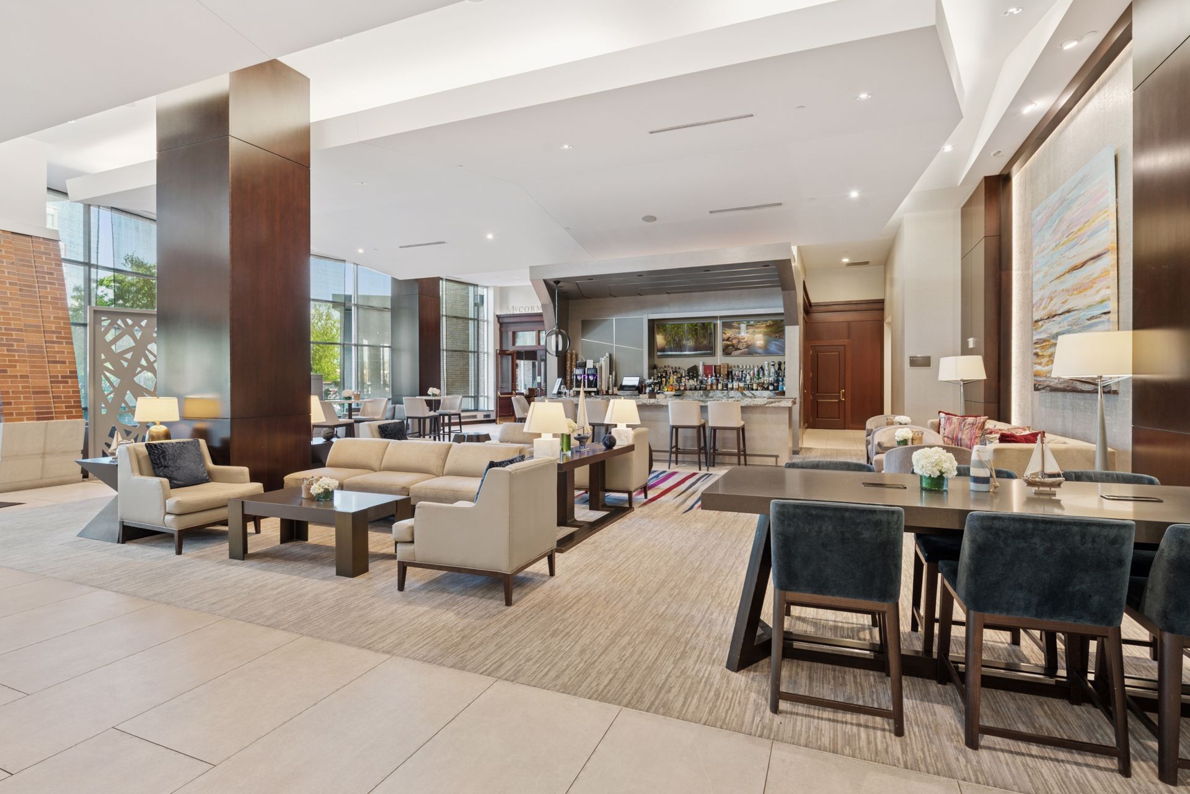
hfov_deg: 90.0
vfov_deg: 67.4
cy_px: 397
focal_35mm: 18
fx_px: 595
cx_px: 595
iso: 400
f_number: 7.1
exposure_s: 1/6
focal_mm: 18
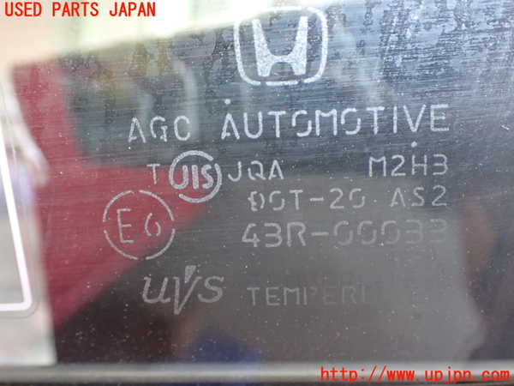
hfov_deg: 45.8
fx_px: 609
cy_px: 193
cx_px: 257
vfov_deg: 35.1
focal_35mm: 41
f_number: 2.8
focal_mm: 7.31
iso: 800
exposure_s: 1/60
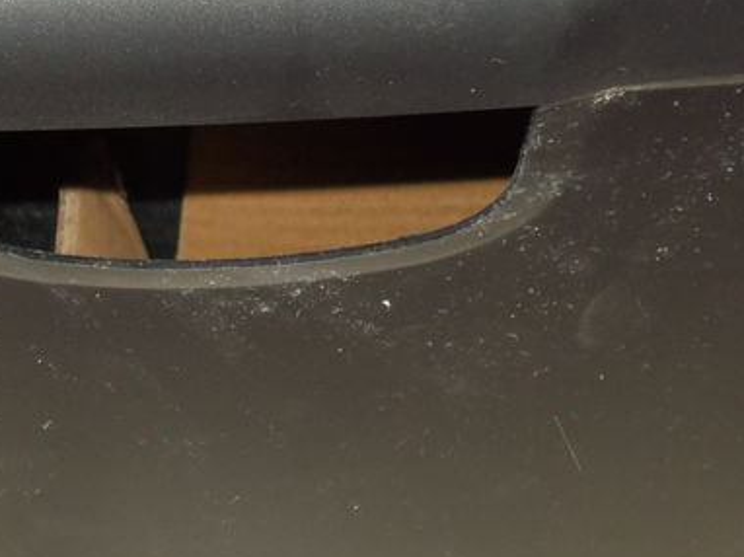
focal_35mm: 131
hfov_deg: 14.9
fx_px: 2814
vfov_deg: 11.2
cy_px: 66
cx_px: 88
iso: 200
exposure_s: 1/30
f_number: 4.5
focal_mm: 9
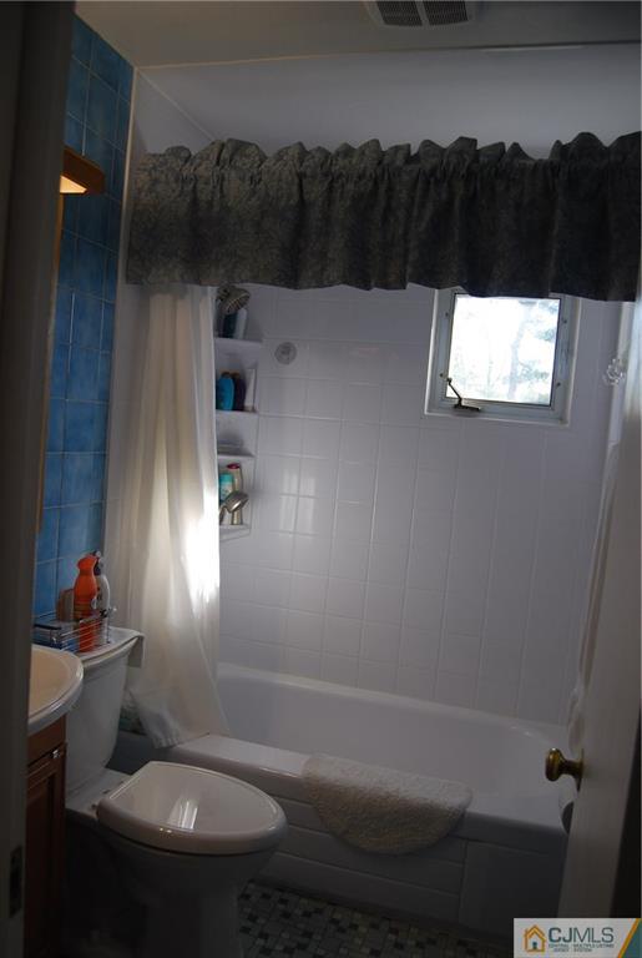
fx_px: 719
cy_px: 479
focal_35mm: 27
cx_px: 321
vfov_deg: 67.3
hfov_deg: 48.1
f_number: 4.5
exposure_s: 1/80
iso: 200
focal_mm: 18
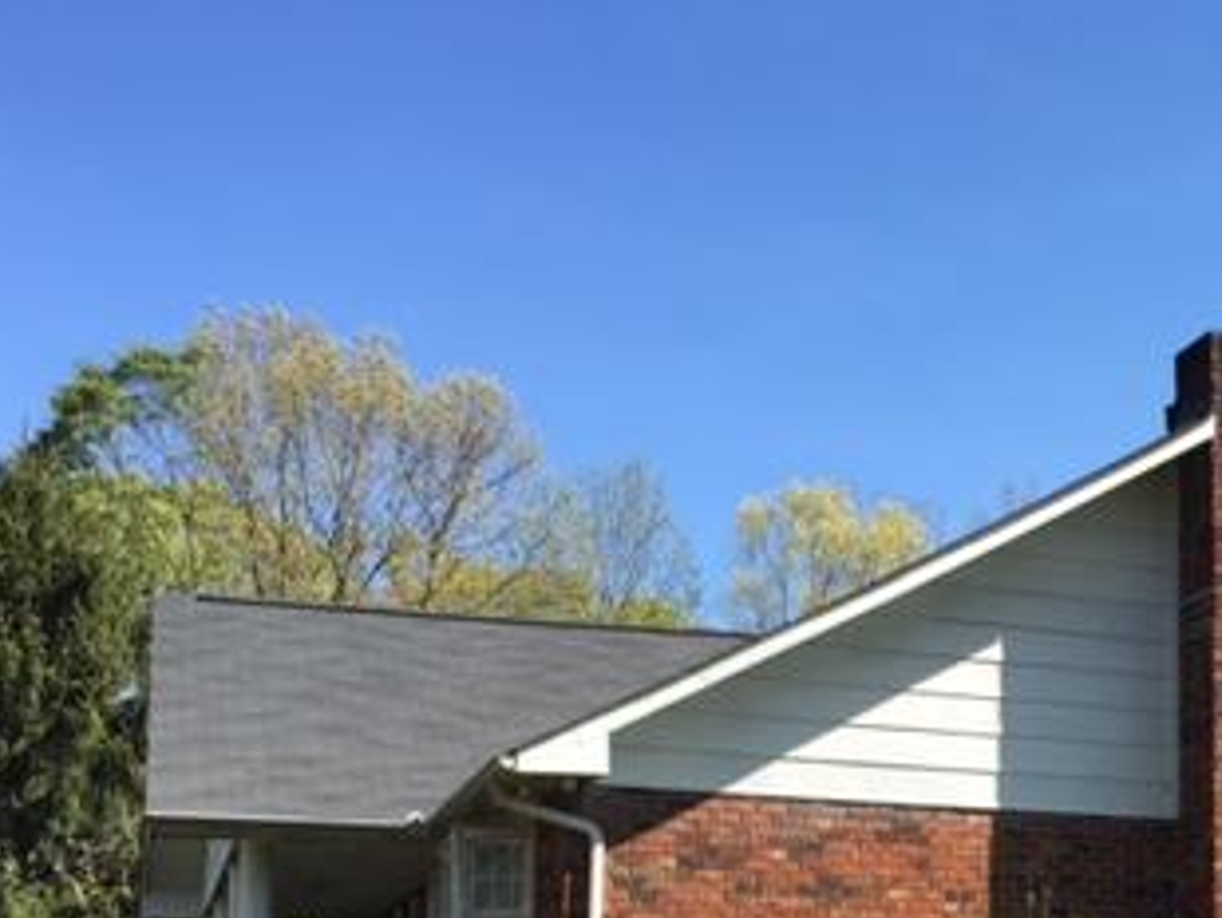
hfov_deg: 30.6
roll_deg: -1.5
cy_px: 871
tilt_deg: +4.6
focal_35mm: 60
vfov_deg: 23.6
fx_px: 2119
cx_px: 1115
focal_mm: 4.15
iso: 32
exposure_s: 1/1014
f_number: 2.2
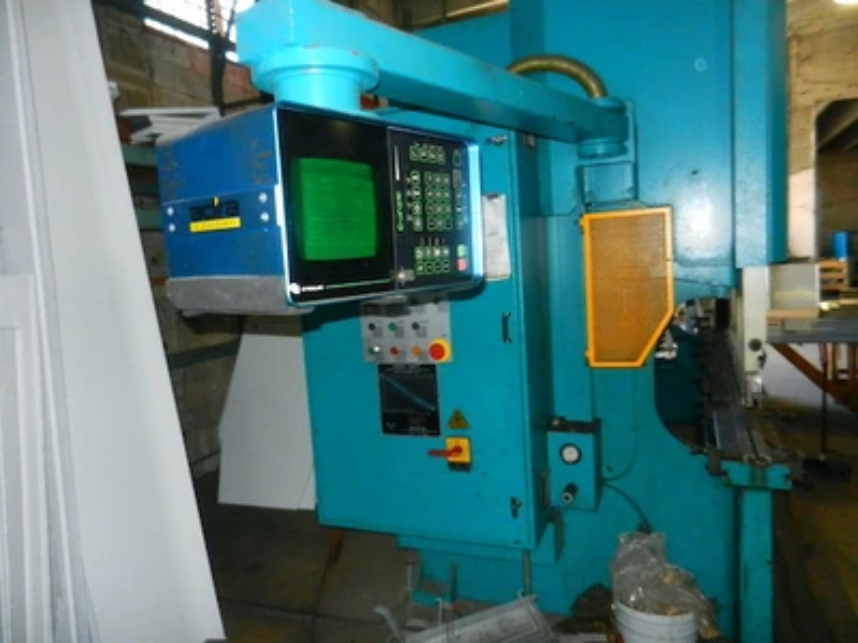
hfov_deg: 69.4
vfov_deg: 54.9
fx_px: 620
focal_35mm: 25
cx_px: 429
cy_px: 322
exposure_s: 1/30
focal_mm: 4.5
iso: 800
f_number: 7
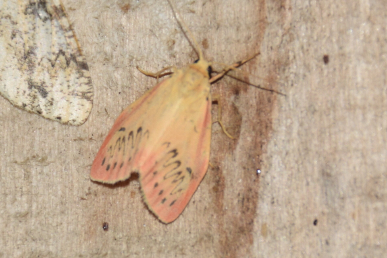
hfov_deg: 9.8
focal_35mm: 210
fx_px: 2257
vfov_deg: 6.5
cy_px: 129
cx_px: 194
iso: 320
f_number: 7.1
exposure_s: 1/60
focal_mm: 140
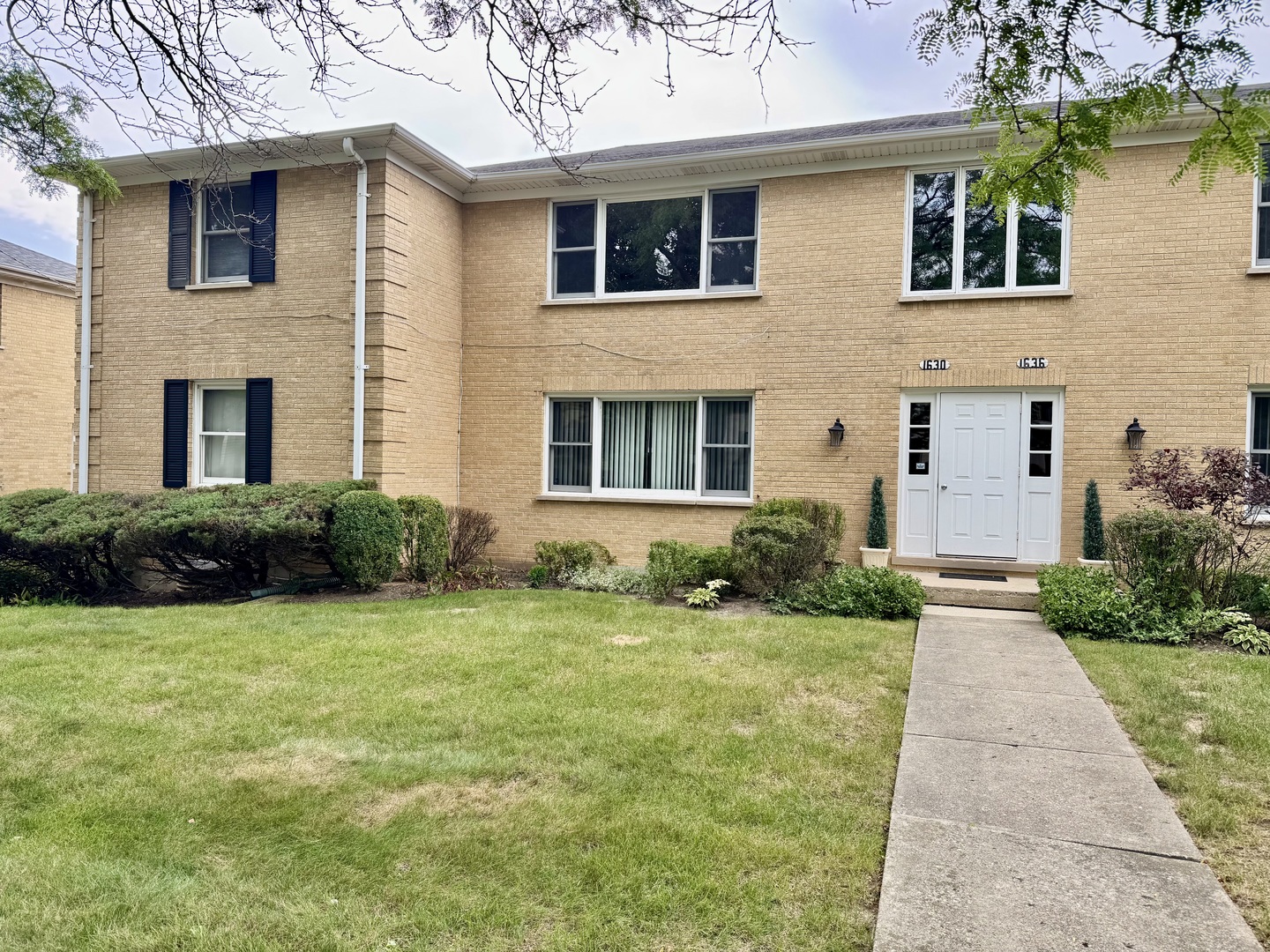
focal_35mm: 24
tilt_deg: -1.2
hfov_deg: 71.6
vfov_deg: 56.8
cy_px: 476
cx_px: 635
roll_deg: -1.1
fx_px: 881
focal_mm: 6.76
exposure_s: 1/604
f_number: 1.78
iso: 80
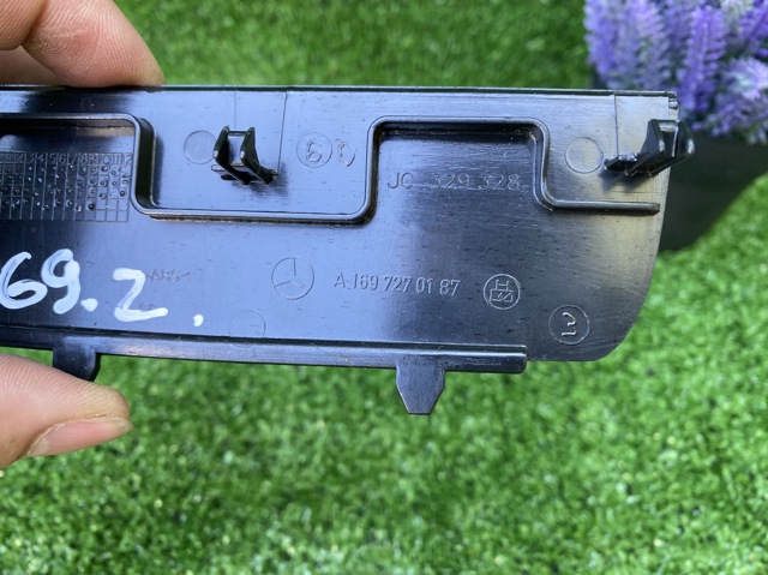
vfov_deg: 54.8
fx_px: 554
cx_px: 384
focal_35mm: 25
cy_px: 288
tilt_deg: -50.9
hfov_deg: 69.4
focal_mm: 4.25
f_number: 1.8
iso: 125
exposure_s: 1/121
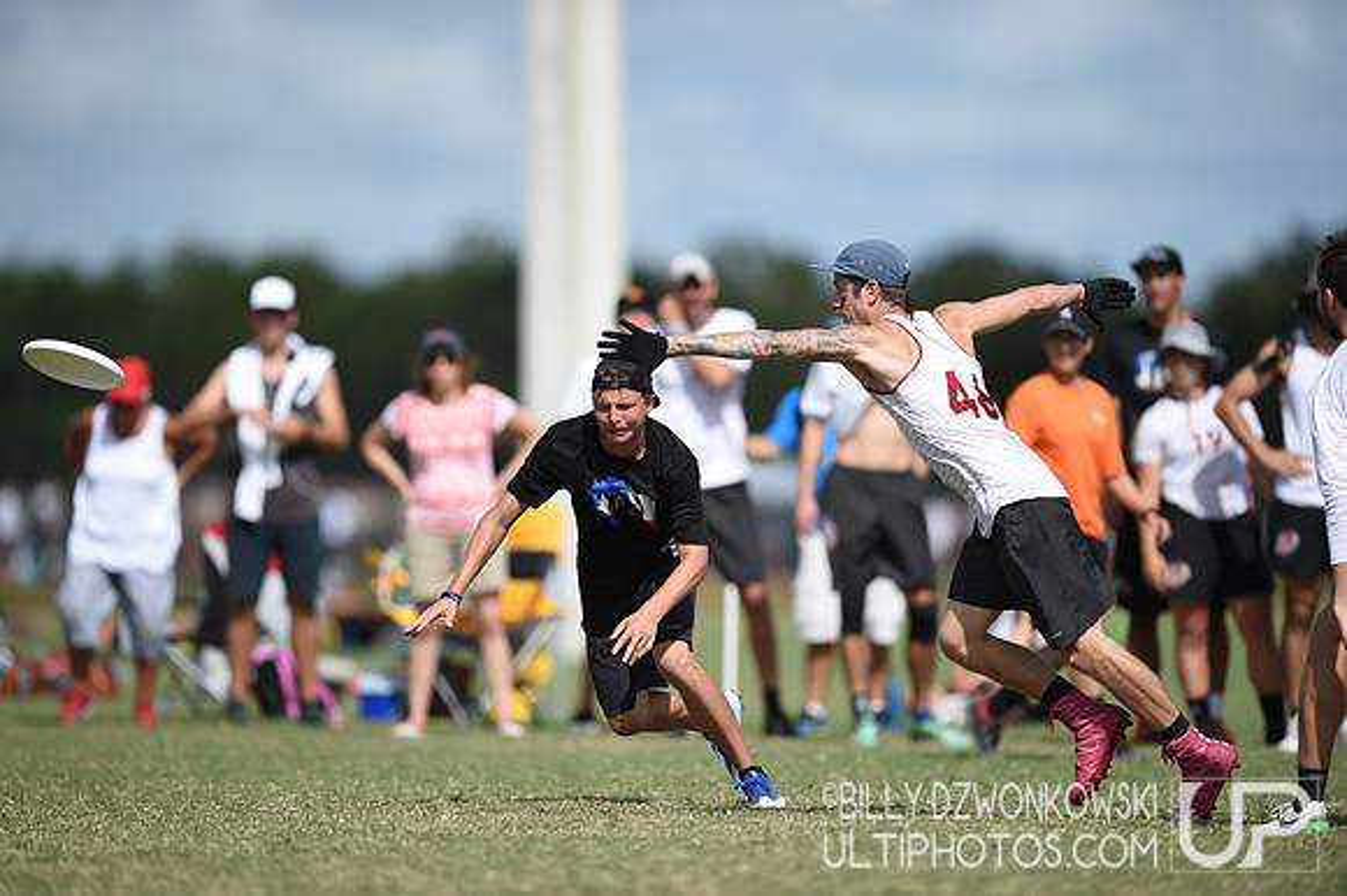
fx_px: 14958
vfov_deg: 3.4
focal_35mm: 400
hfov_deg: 5.2
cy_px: 448
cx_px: 674
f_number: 2.8
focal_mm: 400
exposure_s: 1/2500
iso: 100
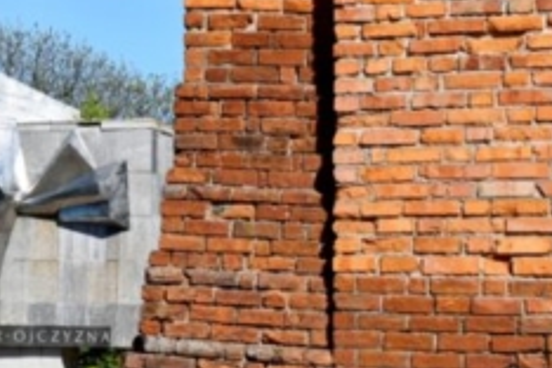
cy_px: 151
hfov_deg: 17.6
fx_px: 1763
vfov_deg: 11.9
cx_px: 90
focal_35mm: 115
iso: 360
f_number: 8
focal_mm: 28
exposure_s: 1/2000
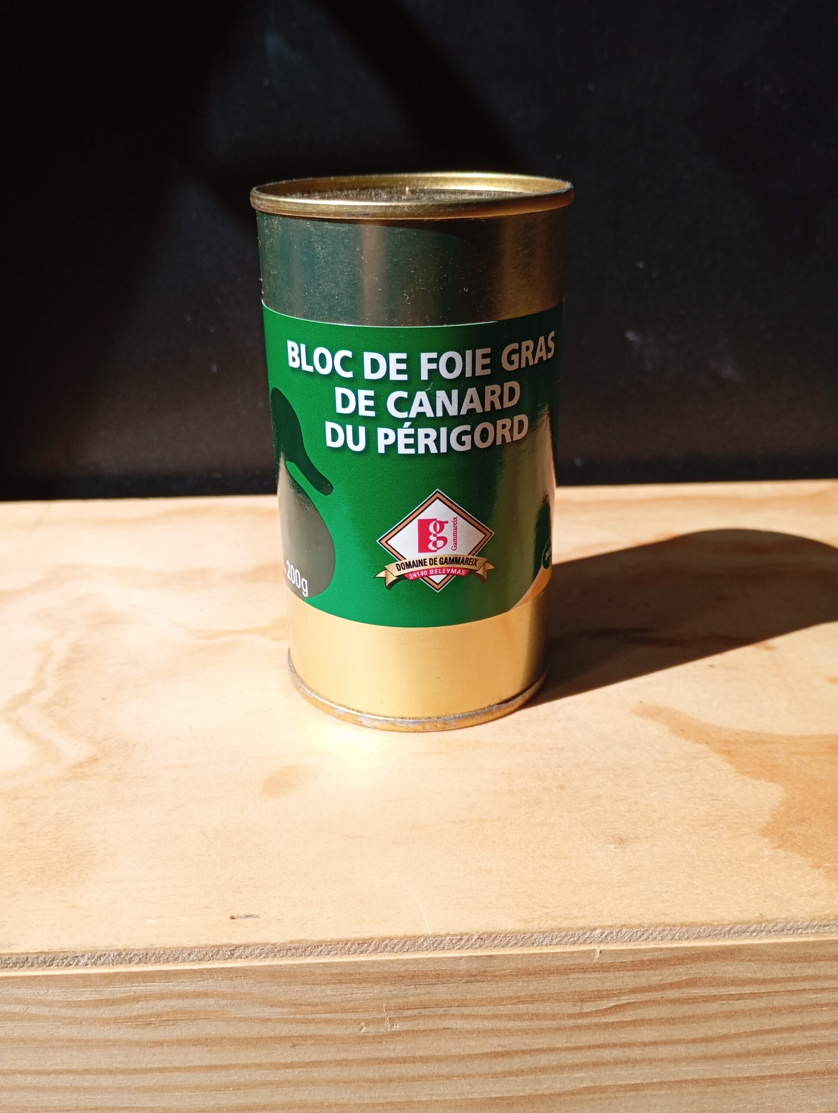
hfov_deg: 49.9
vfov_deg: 63.4
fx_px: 901
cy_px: 556
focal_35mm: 28
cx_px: 419
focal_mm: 4.27
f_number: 1.8
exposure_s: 1/1050
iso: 110
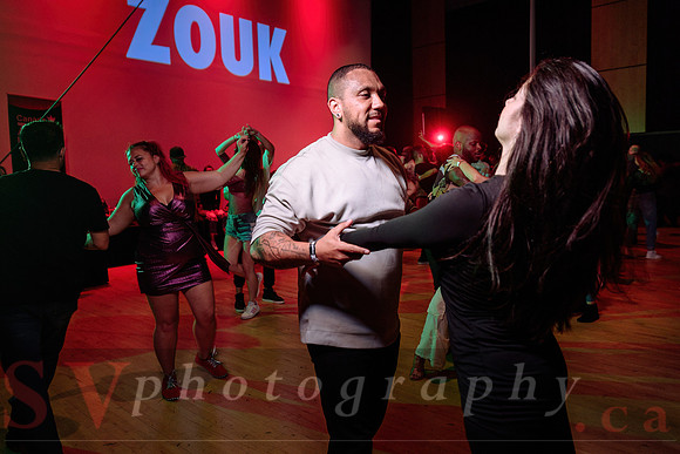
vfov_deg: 49.2
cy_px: 206
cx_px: 340
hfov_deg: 69.0
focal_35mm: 26
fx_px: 495
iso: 1250
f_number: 2.8
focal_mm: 24
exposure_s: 1/60
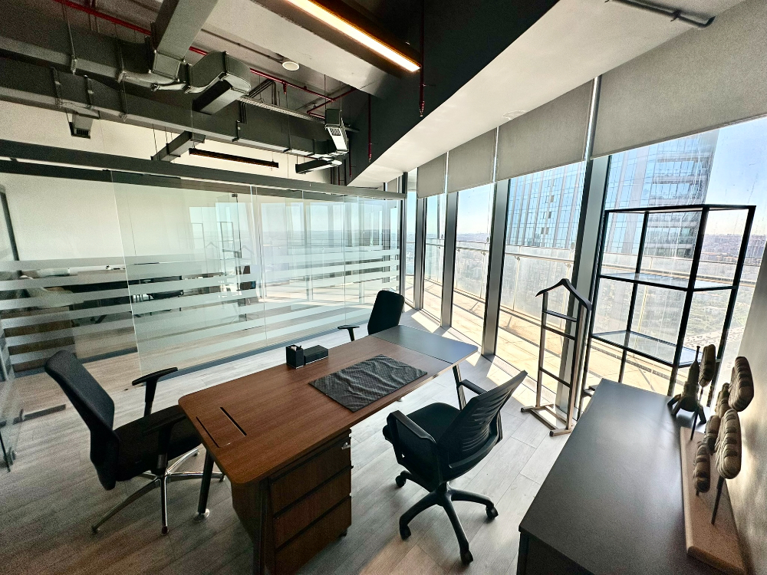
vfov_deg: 85.7
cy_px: 288
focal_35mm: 14
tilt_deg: -10.1
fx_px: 310
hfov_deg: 102.1
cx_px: 384
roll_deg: -0.3
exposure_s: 1/370
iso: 40
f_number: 2.2
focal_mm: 2.22
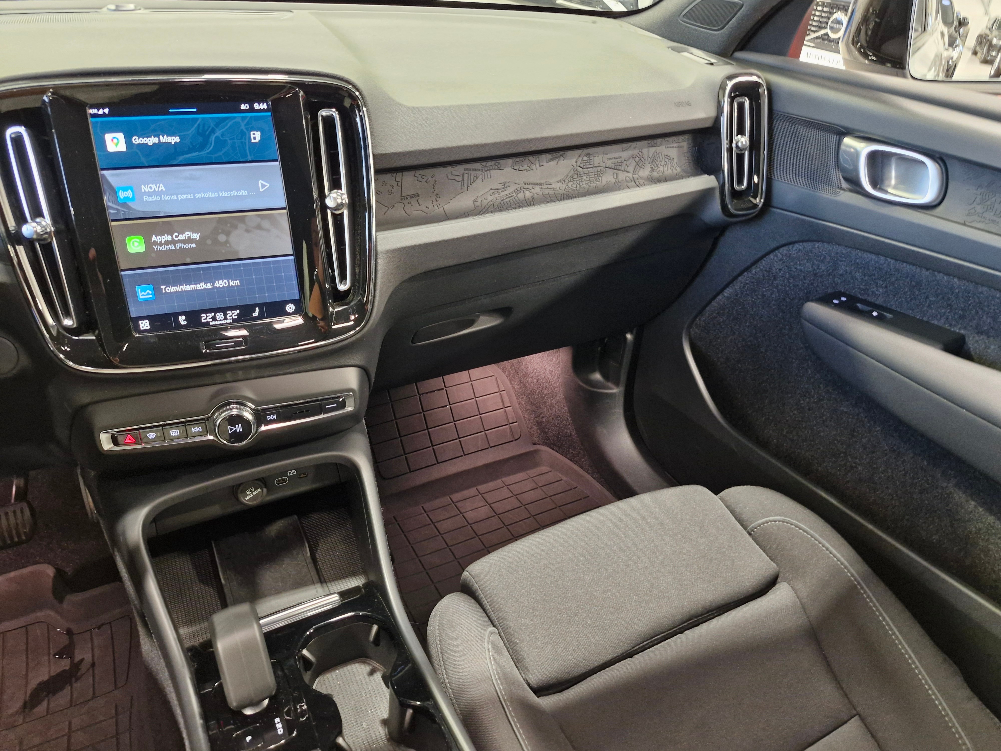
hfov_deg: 73.9
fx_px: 665
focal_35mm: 23
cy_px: 376
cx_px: 500
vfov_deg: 58.9
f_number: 1.8
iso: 640
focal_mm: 5.54
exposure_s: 1/25
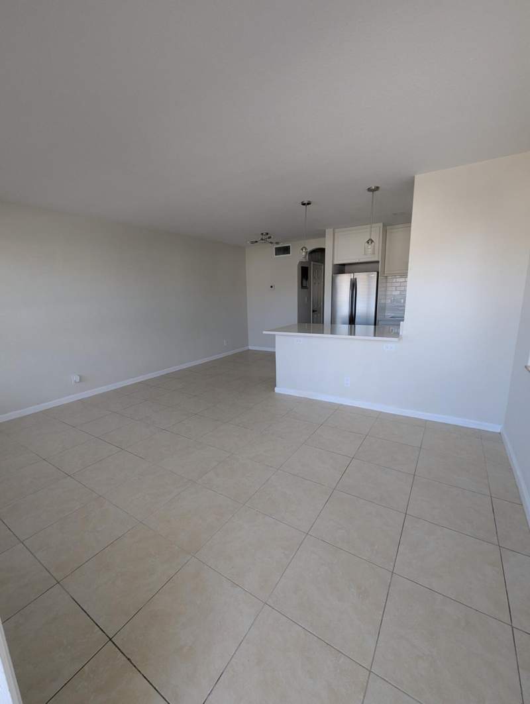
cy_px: 352
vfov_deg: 106.1
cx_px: 265
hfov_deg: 90.0
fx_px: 265
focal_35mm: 13
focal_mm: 1.95
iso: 43
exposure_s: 1/49.2
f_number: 2.2
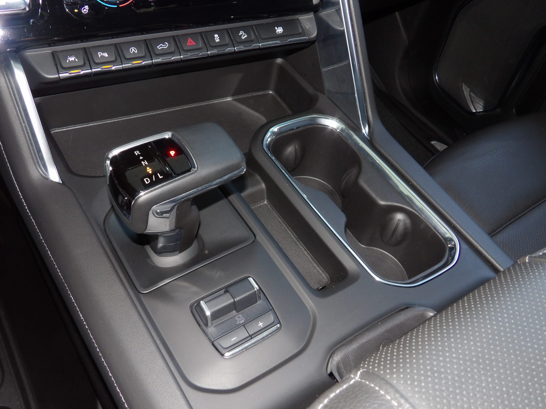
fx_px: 521
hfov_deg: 55.4
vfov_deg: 42.9
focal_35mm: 33
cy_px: 204
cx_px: 273
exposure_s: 1/33
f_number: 3.6
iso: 200
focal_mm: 5.9
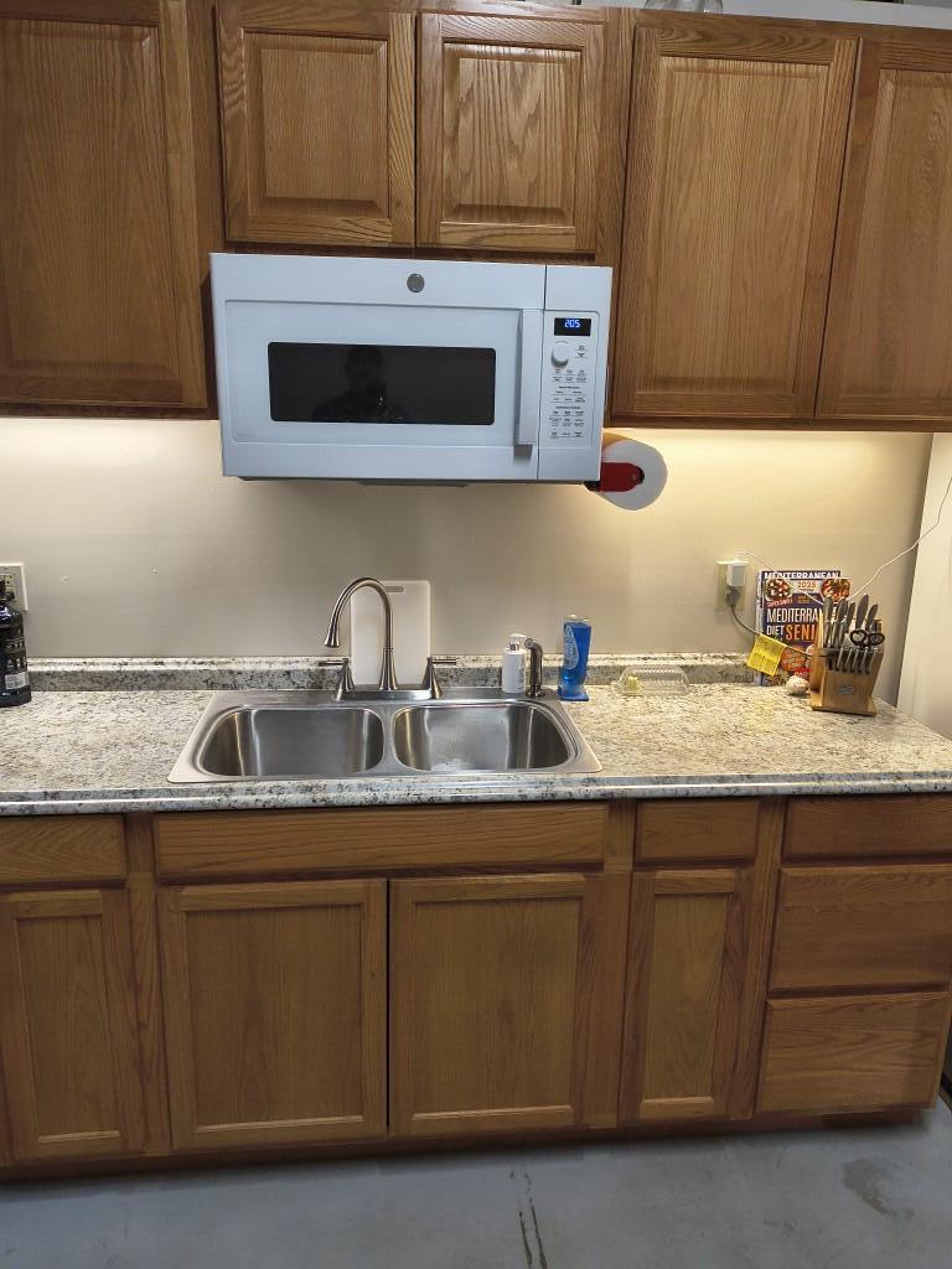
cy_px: 634
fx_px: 917
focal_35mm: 25
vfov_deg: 69.4
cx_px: 476
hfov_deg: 54.9
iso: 738
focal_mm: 4.68
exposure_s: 1/120
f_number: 1.7
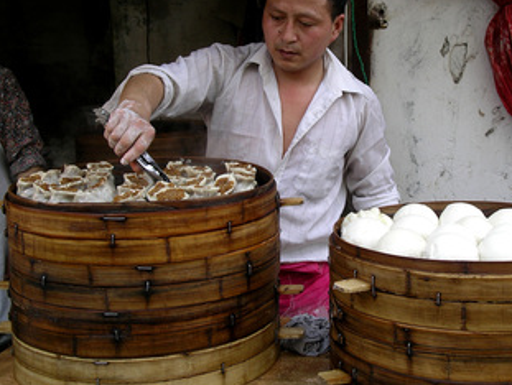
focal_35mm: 65
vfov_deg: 22.6
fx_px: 963
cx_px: 304
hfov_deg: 29.7
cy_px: 168
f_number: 3.2
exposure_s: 1/192
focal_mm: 10.9
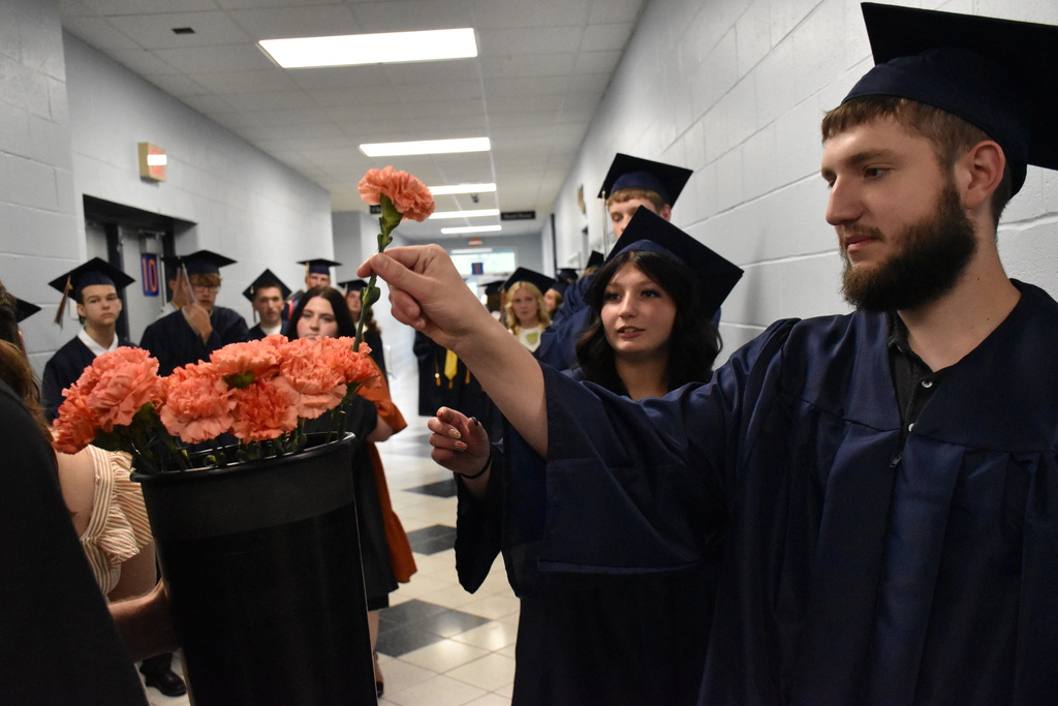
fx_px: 970
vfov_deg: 40.0
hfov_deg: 57.2
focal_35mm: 33
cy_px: 353
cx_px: 529
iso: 6400
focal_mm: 22
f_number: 4.5
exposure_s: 1/400
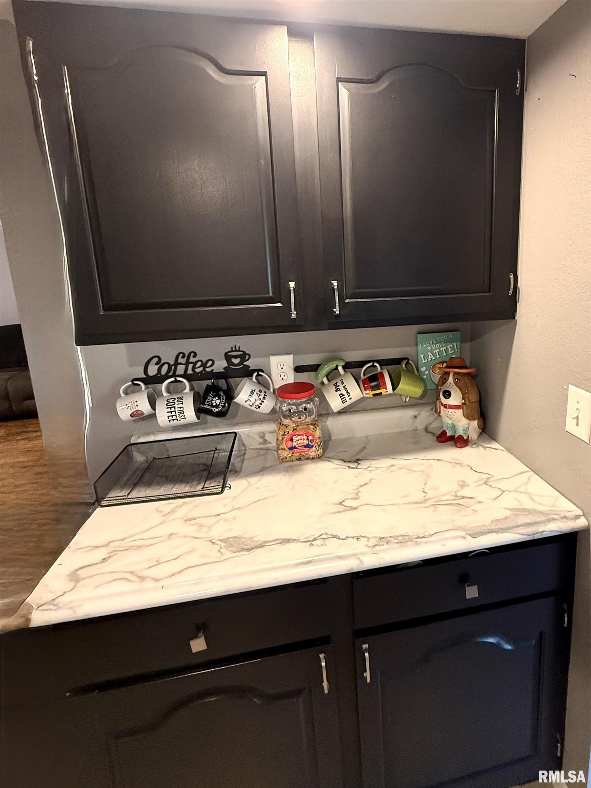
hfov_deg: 85.7
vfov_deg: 102.1
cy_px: 394
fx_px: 319
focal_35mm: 14
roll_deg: +1.3
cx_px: 296
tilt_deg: -9.1
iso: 400
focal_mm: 2.22
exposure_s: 1/60
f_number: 2.2
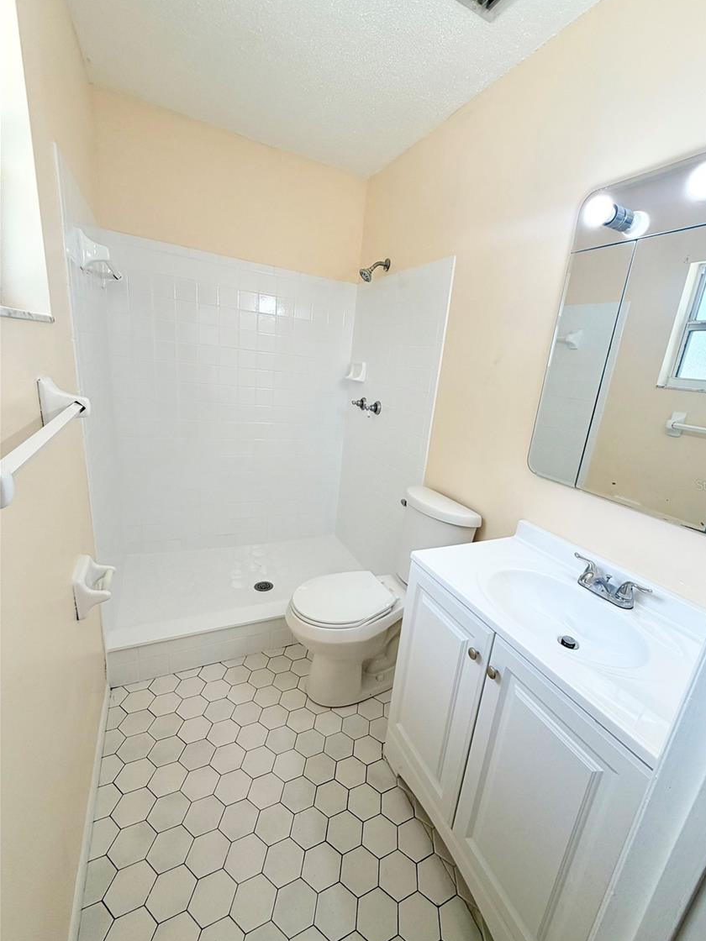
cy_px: 485
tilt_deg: -16.3
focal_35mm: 15
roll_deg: -7.2
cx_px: 377
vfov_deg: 98.1
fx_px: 408
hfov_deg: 81.6
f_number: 2.2
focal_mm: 2.22
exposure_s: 1/150
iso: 50
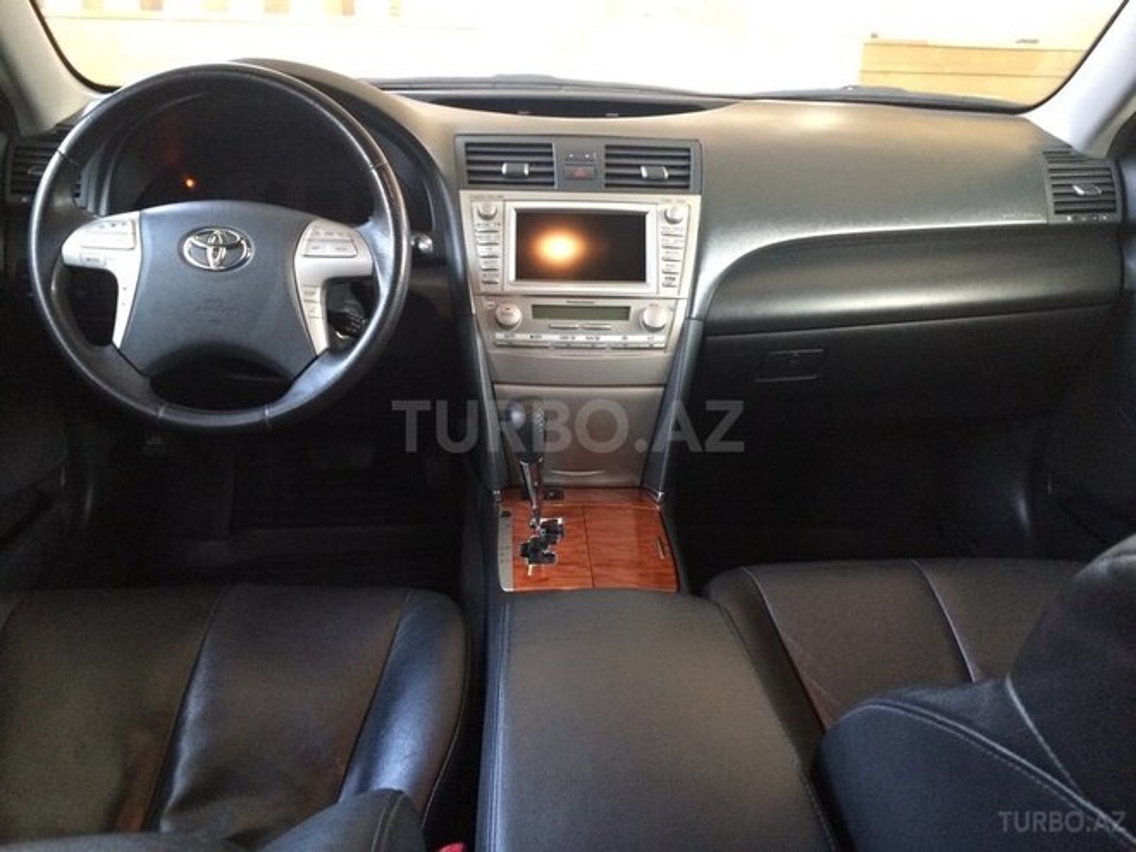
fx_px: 985
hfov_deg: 60.0
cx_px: 568
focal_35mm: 30
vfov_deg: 46.8
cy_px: 426
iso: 320
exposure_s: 1/30
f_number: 2.2
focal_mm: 4.12
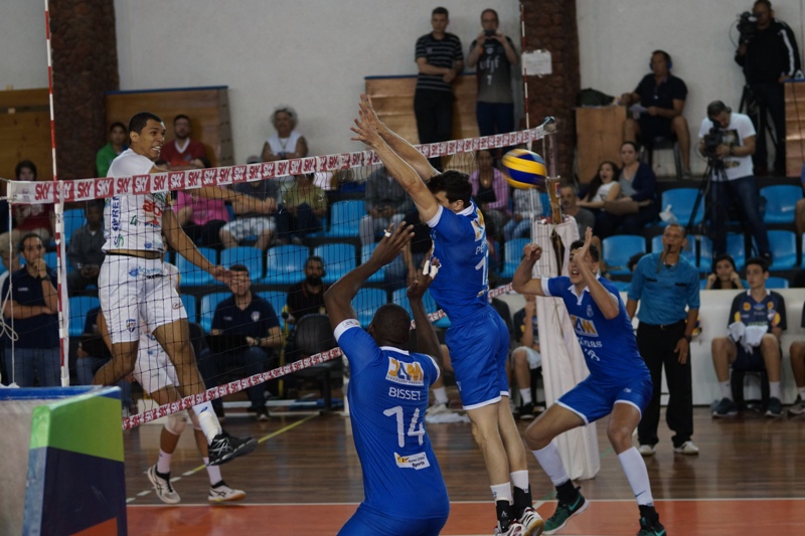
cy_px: 268
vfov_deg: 10.7
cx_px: 402
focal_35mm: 128
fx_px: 2850
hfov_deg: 16.1
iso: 800
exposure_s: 1/500
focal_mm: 85
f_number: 2.8
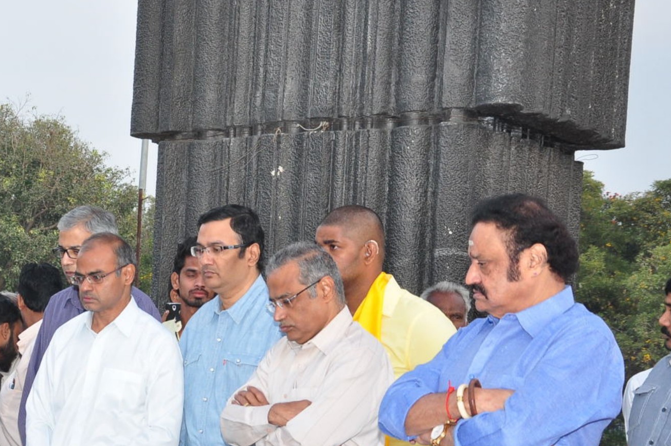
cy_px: 335
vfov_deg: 14.9
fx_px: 1692
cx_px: 101
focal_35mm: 91
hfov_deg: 22.0
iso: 640
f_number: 6.3
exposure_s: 1/125
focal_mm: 35
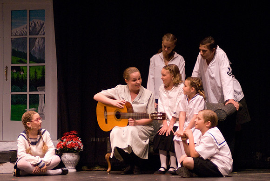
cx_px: 135
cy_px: 90
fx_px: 845
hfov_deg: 18.2
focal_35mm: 112
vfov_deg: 12.2
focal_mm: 75
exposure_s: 1/200
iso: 1600
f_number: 2.8
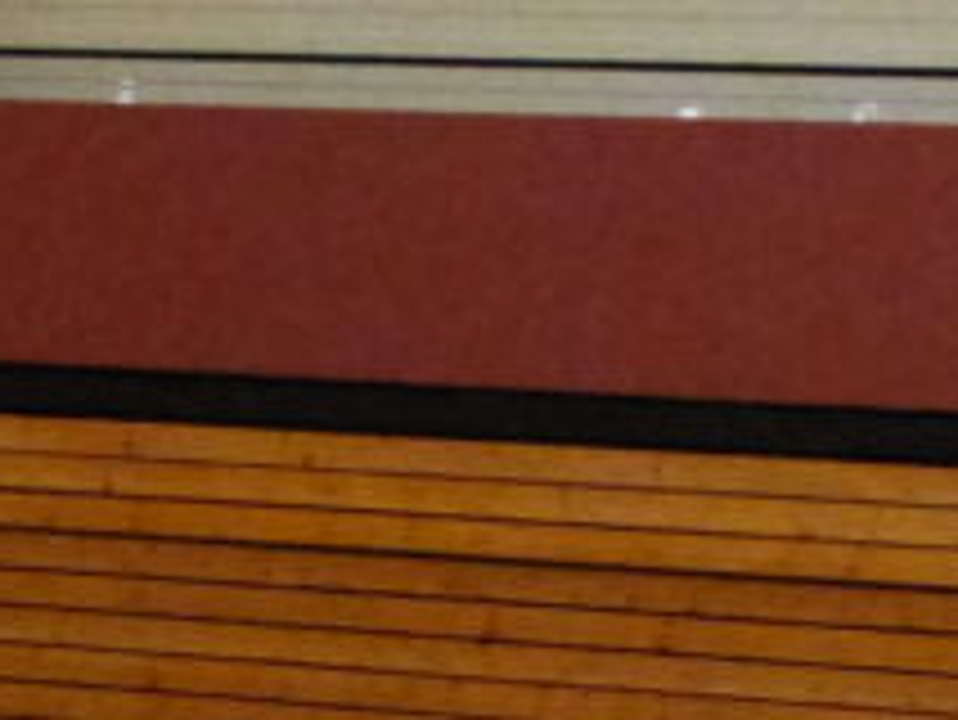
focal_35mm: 202
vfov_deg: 7.0
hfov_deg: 9.0
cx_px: -1174
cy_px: 1620
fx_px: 5594
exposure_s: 1/500
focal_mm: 7.6
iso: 1600
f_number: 4
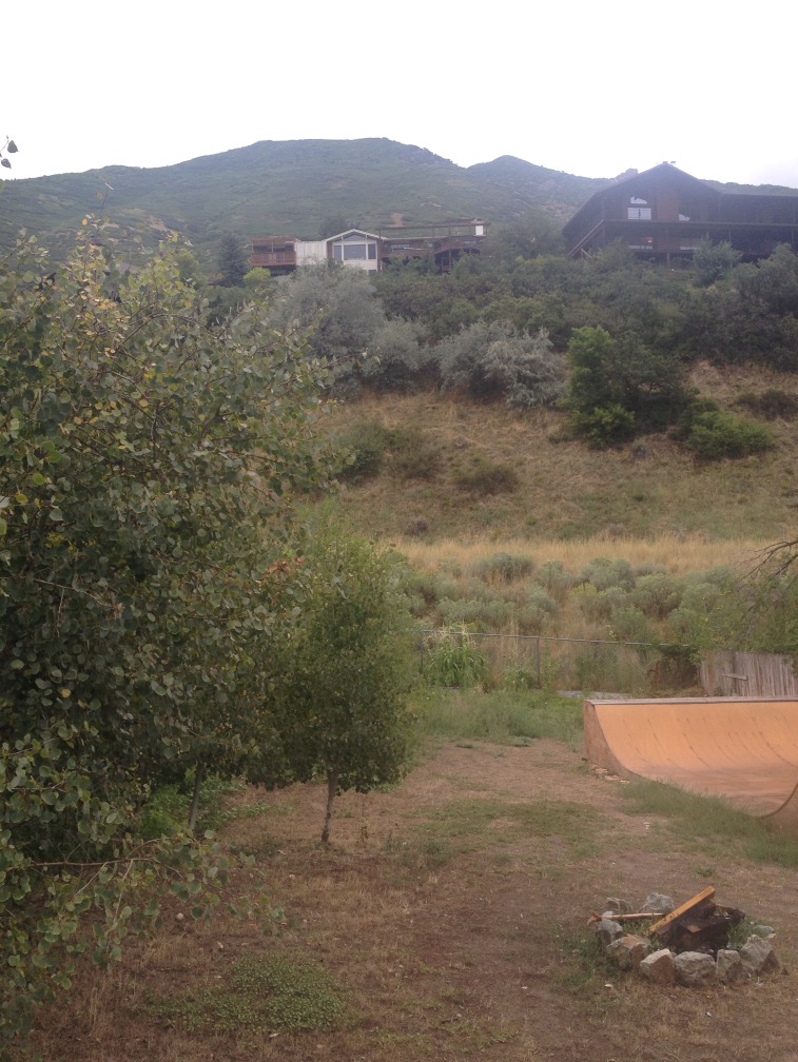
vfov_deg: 50.1
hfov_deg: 38.7
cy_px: 526
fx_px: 1136
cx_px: 379
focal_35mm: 37
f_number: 2.4
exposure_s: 1/158
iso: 50
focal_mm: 4.28
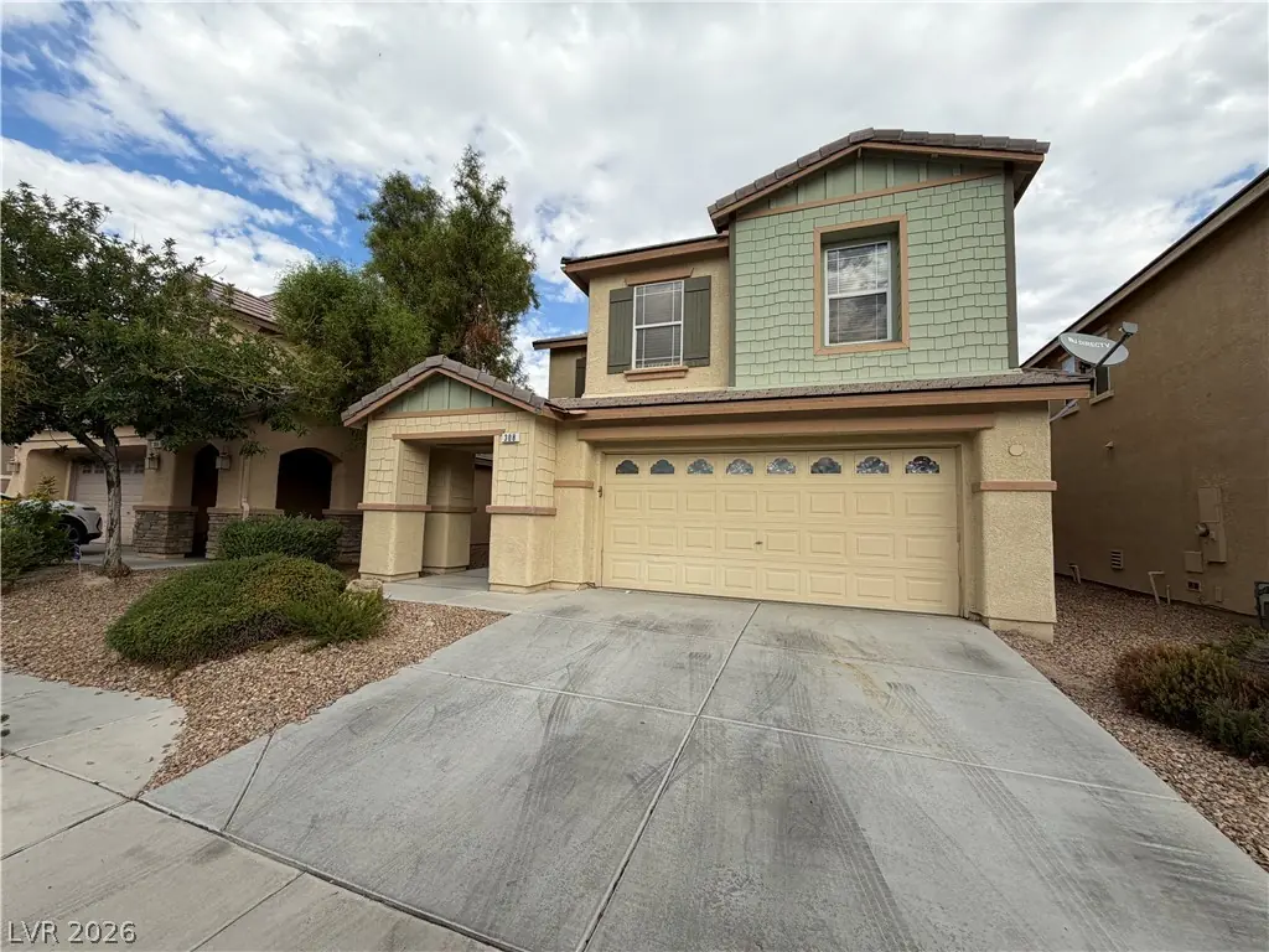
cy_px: 476
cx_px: 634
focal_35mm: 14
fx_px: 513
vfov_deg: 85.7
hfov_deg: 102.1
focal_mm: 2.22
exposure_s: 1/770
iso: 25
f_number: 2.2
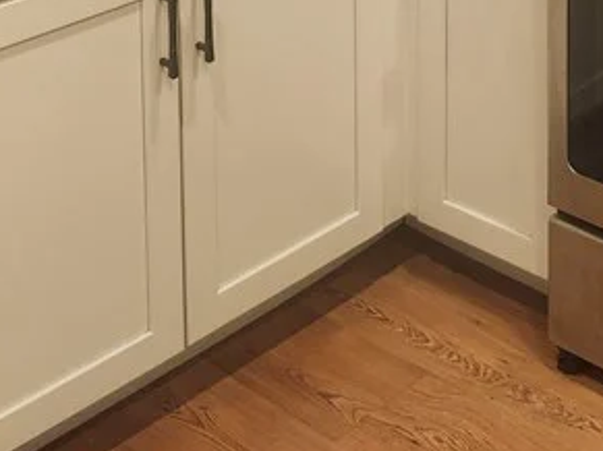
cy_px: -331
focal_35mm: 81
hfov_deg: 23.9
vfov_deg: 15.8
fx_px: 1410
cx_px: 460
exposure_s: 1/120
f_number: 1.8
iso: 500
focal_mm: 5.54
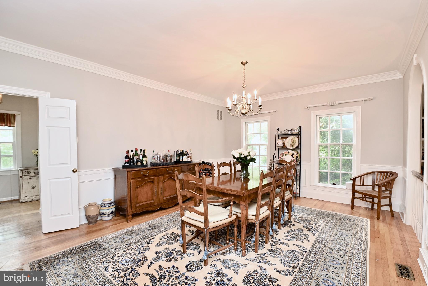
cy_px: 143
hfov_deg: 100.4
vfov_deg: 77.3
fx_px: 178
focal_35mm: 15
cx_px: 214
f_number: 7.1
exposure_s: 1/20
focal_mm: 10
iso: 500
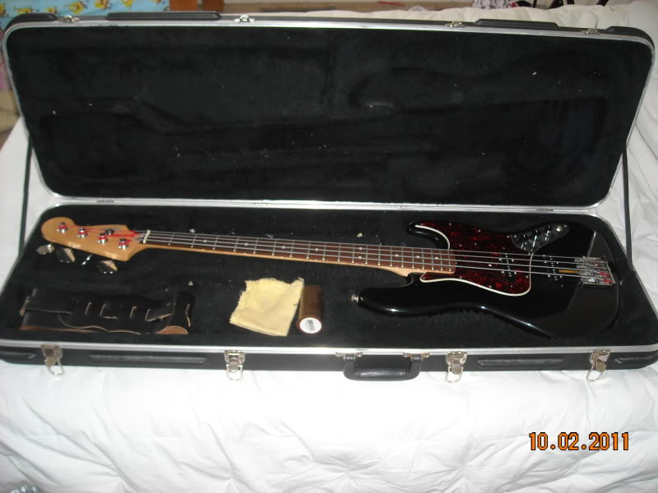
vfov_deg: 40.7
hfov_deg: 52.6
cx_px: 329
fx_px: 665
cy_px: 246
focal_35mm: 35
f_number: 2.8
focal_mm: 5.7
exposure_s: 1/60
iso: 200
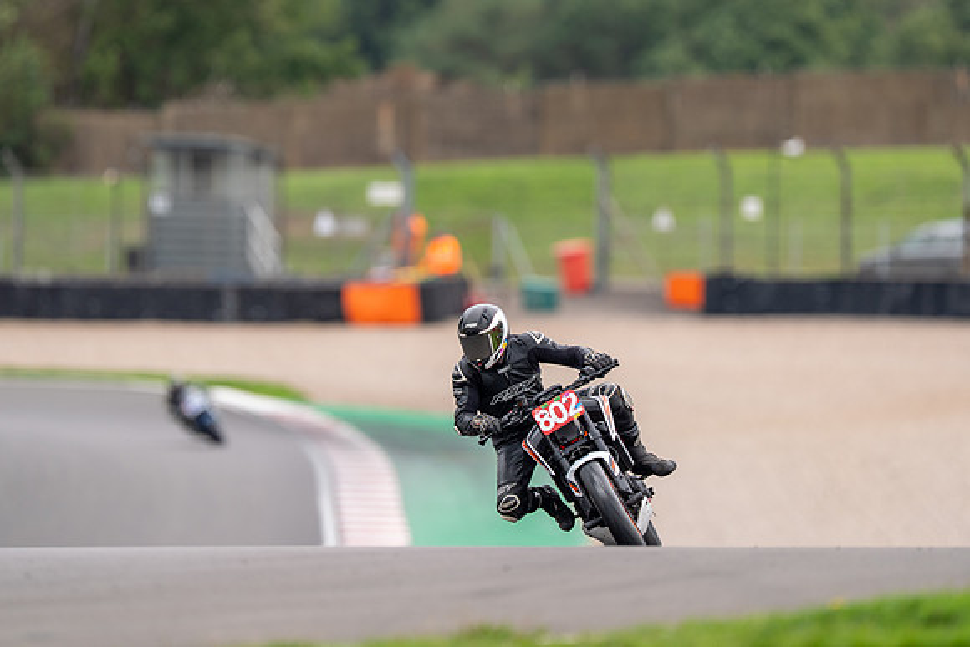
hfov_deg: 2.9
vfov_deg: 1.9
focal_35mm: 723
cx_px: 527
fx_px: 19483
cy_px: 259
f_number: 4.5
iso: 160
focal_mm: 600
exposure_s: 1/500
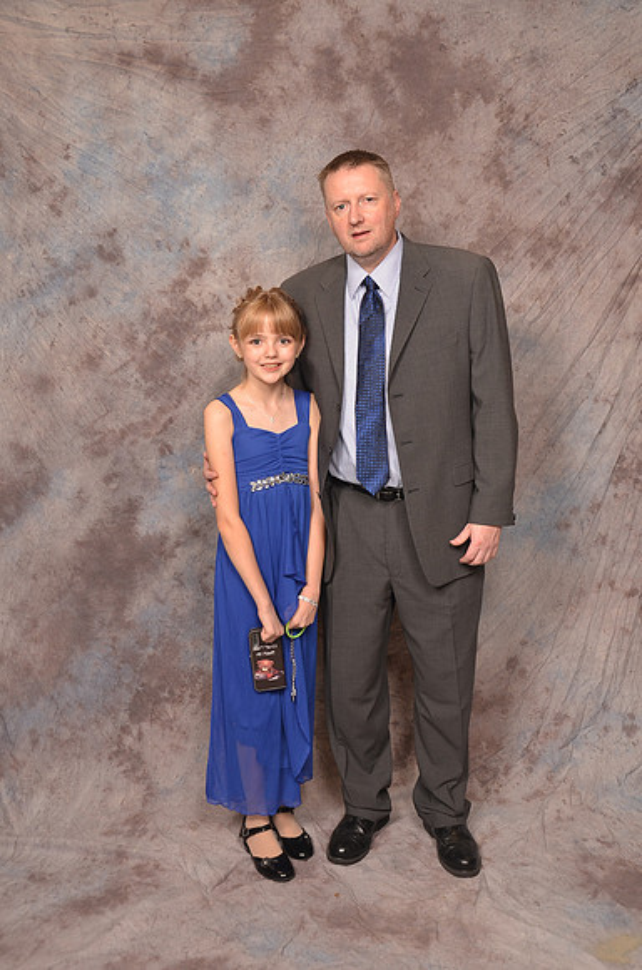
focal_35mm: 38
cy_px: 485
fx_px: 1008
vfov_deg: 51.4
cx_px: 321
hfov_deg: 35.3
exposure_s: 1/60
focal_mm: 25
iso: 200
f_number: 5.6
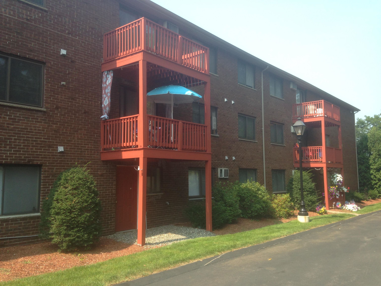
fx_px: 363
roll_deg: +0.8
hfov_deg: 55.4
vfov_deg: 42.9
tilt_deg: +5.6
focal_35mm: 33
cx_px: 190
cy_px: 143
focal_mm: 4.12
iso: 50
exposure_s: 1/441
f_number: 2.4
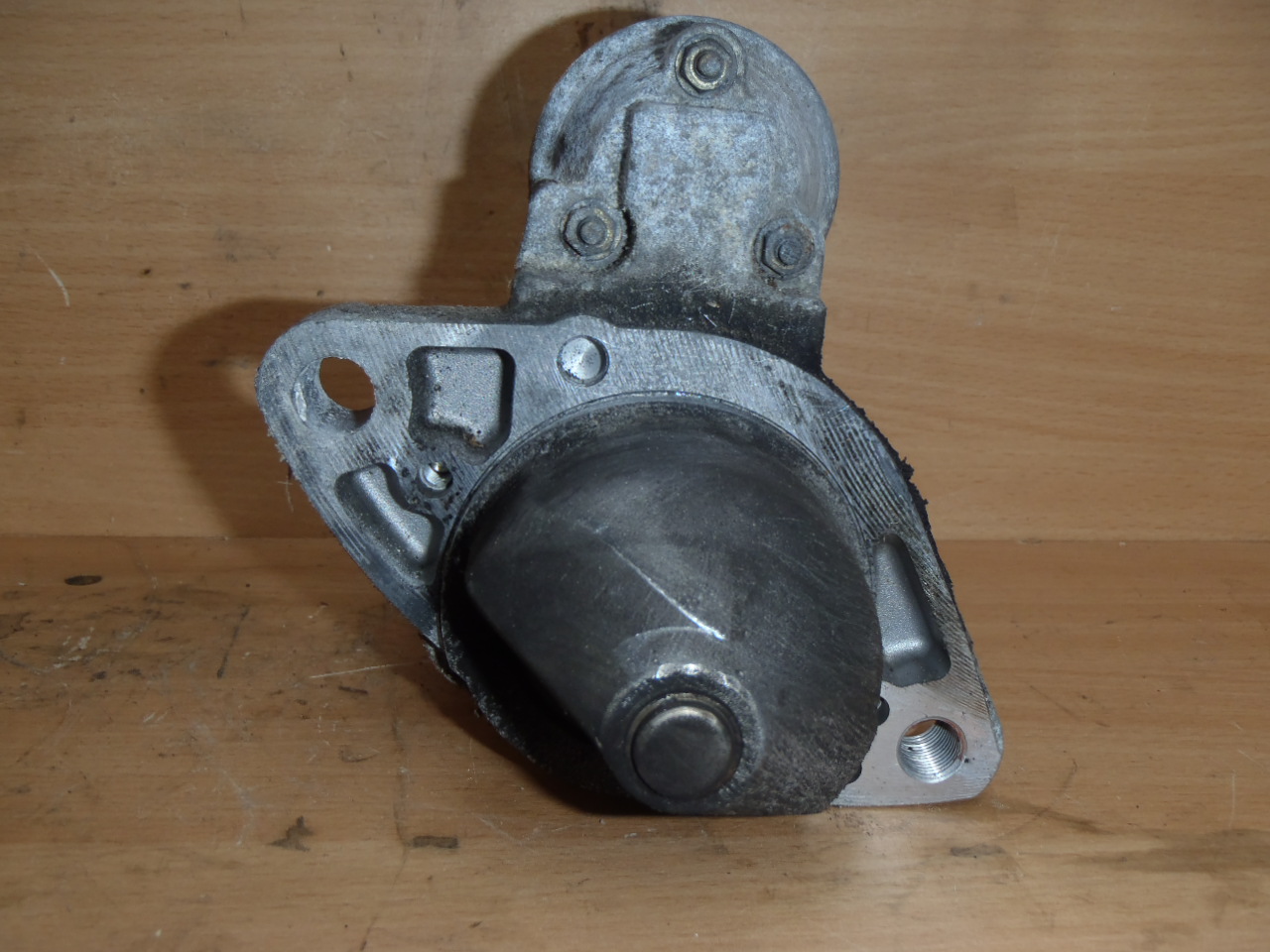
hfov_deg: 49.0
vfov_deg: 37.7
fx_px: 1394
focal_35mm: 38
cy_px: 476
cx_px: 635
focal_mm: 6.83
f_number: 4.6
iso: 100
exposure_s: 1/40
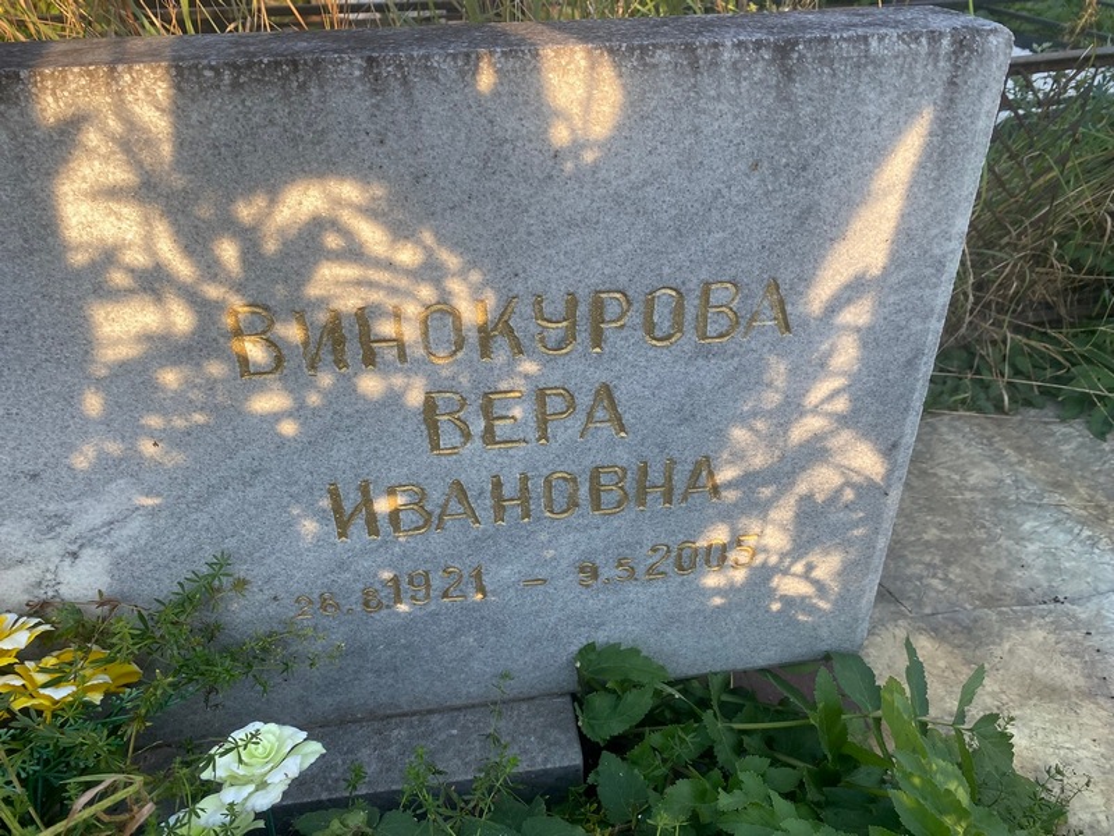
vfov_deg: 53.1
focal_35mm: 26
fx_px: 837
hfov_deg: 67.3
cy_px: 418
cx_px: 557
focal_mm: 4.25
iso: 32
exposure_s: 1/340
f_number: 1.8
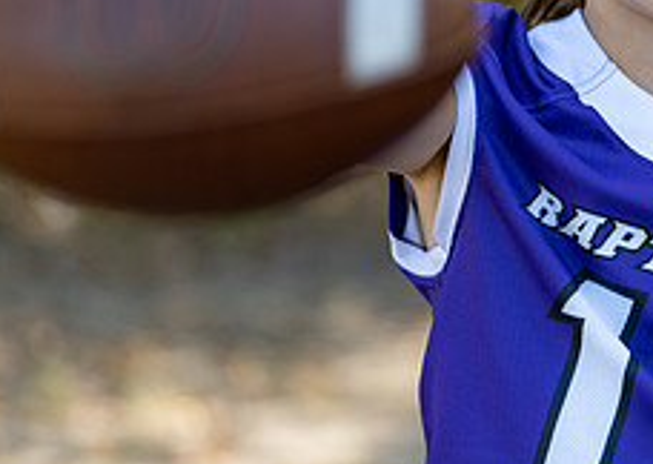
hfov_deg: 14.4
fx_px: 2536
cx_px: 682
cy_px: 147
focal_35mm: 137
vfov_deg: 10.4
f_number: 1.2
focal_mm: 50
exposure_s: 1/1250
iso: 100
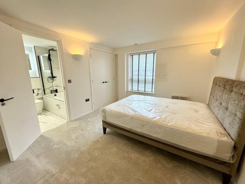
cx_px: 122
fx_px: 99
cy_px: 92
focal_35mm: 14
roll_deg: +0.3
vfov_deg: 85.7
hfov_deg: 102.1
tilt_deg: -11.2
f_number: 2.2
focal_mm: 2.22
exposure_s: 1/100
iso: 100
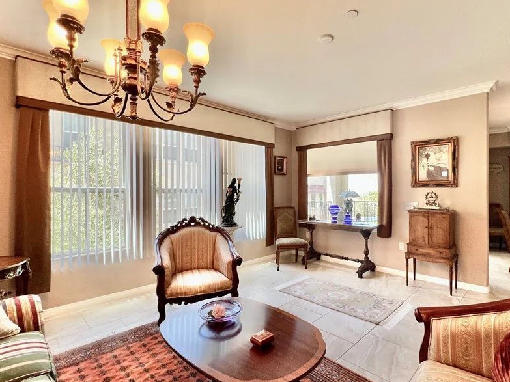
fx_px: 250
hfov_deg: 90.6
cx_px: 285
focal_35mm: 17
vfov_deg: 74.7
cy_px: 194
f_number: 1.8
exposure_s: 1/120
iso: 50
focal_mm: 1.57
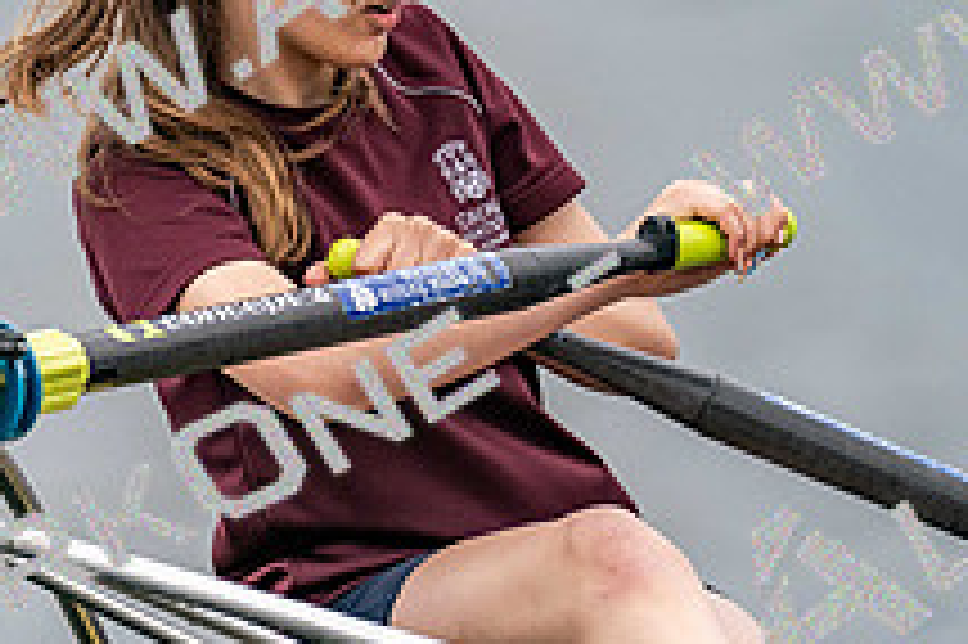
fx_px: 43552
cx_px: 365
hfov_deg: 1.3
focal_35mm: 1621
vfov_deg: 0.8
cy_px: 295
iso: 500
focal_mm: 600
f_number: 4
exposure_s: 1/2500
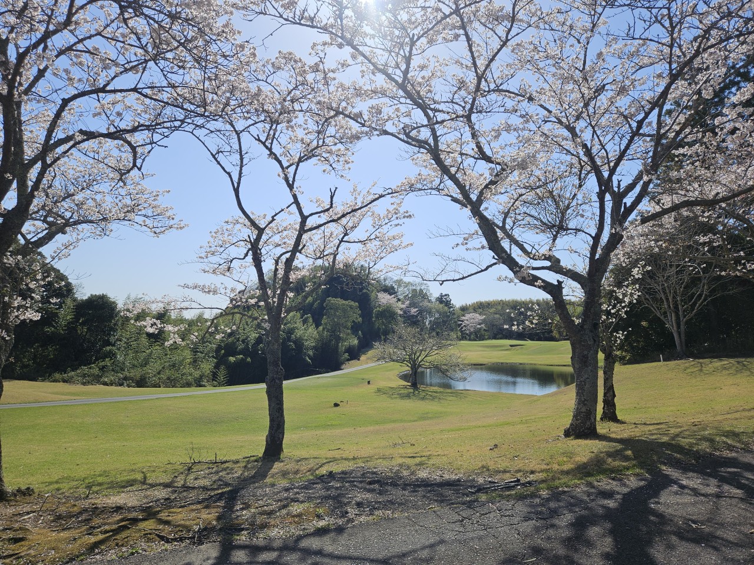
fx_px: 501
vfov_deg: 58.9
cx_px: 377
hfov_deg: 73.9
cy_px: 282
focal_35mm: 23
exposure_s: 1/3309
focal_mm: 5.4
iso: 25
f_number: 1.8
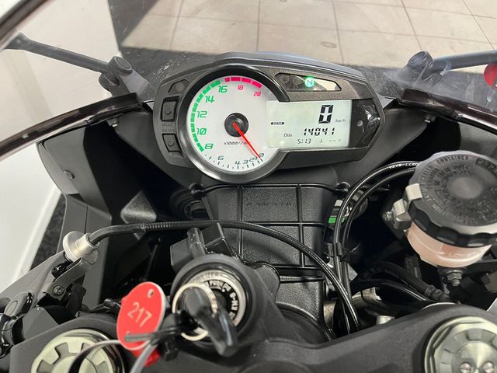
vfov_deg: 53.1
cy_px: 186
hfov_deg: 67.3
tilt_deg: -53.3
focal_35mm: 26
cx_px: 248
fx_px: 373
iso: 400
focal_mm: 5.1
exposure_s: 1/50
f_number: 1.6
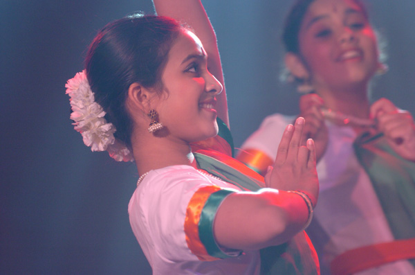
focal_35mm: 300
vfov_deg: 4.6
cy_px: 138
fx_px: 3450
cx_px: 208
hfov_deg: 6.9
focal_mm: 200
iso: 800
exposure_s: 1/160
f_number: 2.8
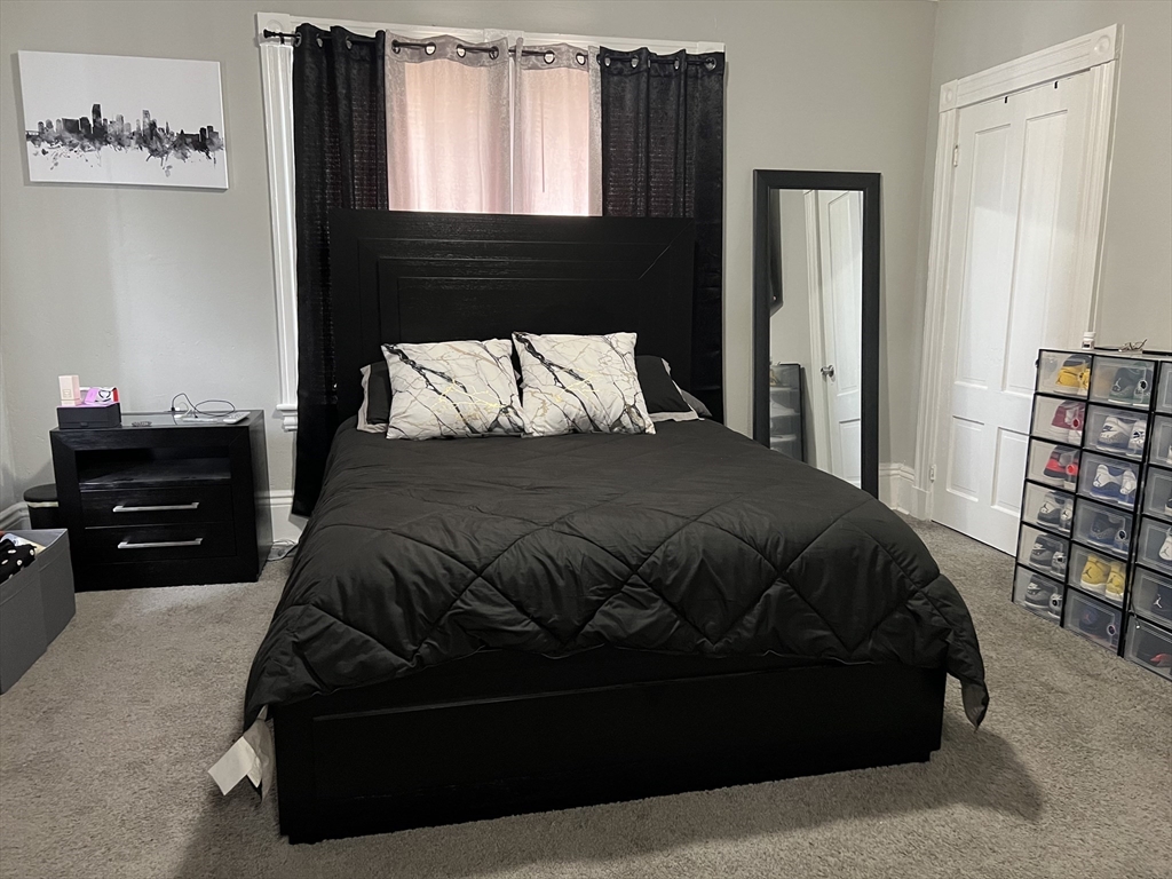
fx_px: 880
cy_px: 440
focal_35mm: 26
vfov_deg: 53.1
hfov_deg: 67.3
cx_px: 586
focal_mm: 5.7
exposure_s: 1/56
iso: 500
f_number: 1.5
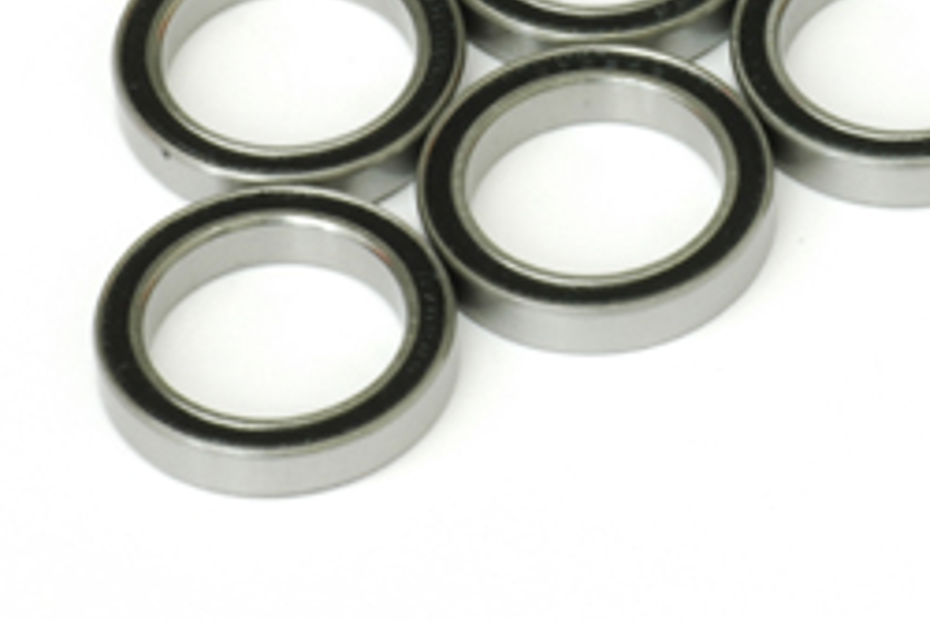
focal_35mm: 345
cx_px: 874
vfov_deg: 4.0
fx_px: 8917
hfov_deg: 6.0
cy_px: -89
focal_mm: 90
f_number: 36
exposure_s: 4
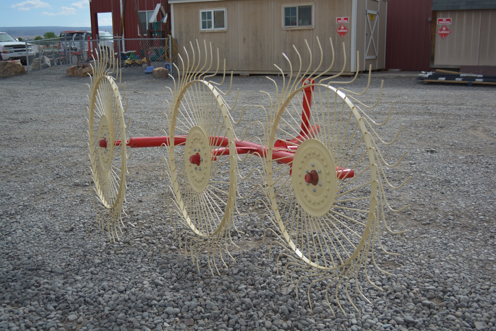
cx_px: 248
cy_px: 166
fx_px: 537
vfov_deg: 34.2
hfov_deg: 49.6
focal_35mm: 39
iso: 100
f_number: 4.2
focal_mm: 26
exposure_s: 1/800
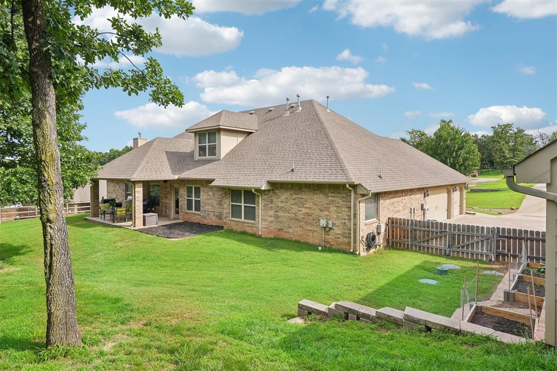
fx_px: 333
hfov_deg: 79.9
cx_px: 278
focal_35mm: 22
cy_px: 186
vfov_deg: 58.3
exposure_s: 1/100
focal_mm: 21.5
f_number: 8
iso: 100
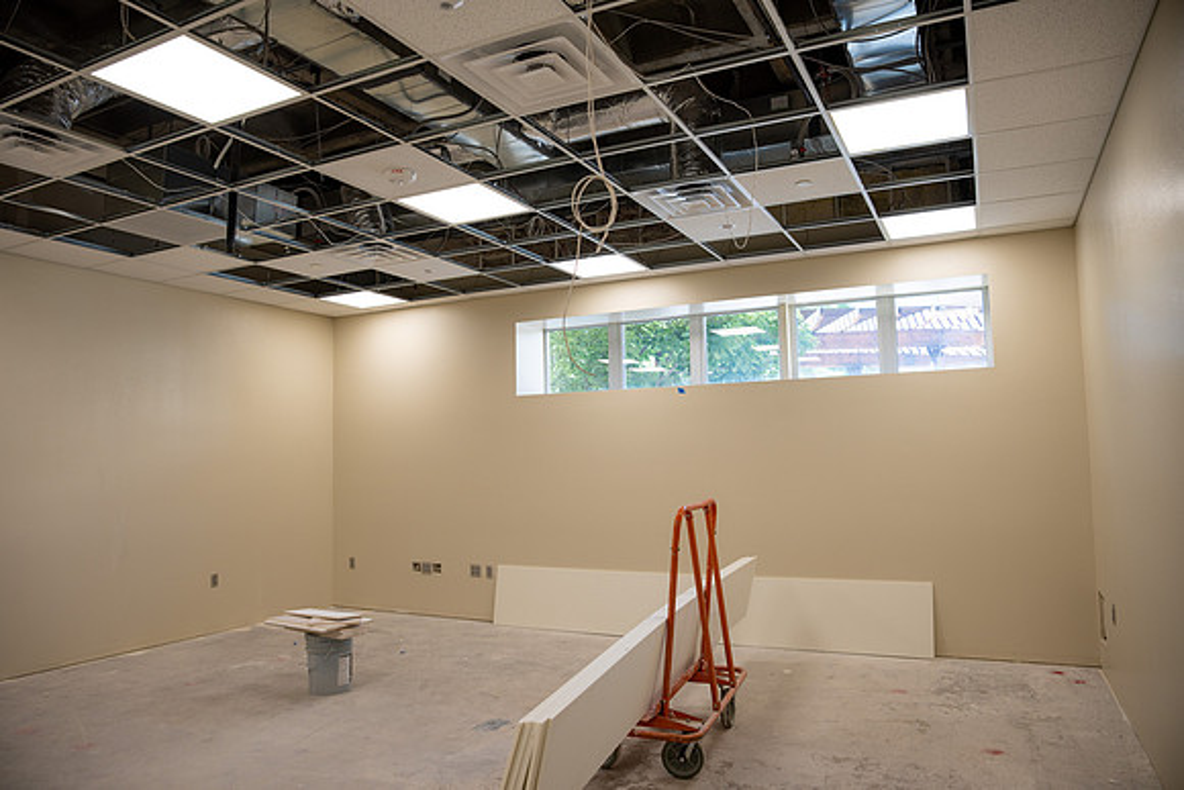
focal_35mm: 24
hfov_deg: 73.7
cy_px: 395
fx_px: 789
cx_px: 592
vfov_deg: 53.2
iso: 125
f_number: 4
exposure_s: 1/125
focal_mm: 24
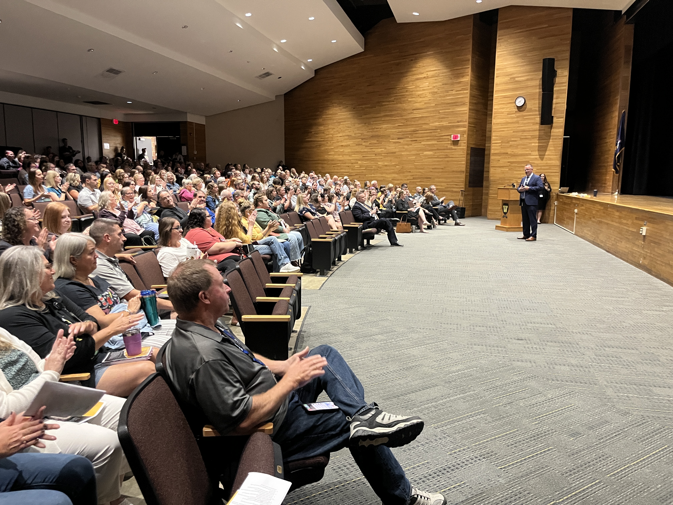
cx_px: 336
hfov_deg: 67.3
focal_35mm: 26
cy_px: 252
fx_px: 505
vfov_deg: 53.1
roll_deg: -0.7
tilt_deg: -9.9
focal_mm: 5.1
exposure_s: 1/40
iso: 640
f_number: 1.6
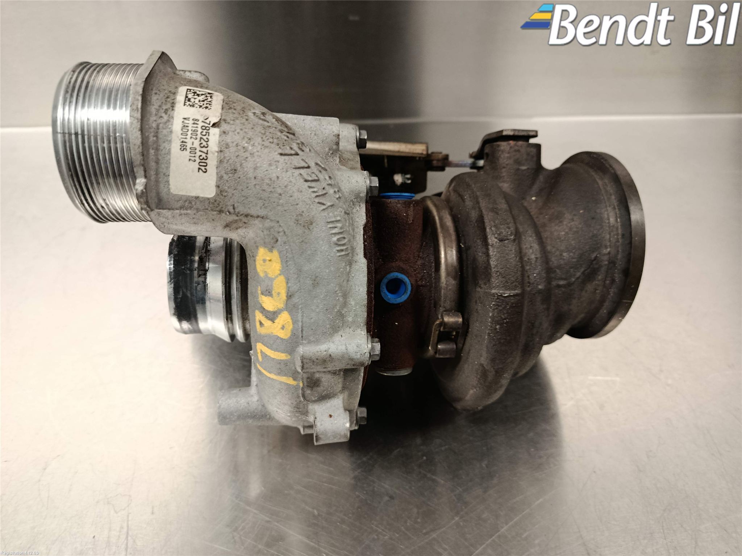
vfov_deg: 56.8
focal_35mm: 24
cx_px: 371
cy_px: 278
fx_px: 514
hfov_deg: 71.6
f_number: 1.7
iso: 1315
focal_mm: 5.24
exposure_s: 1/50
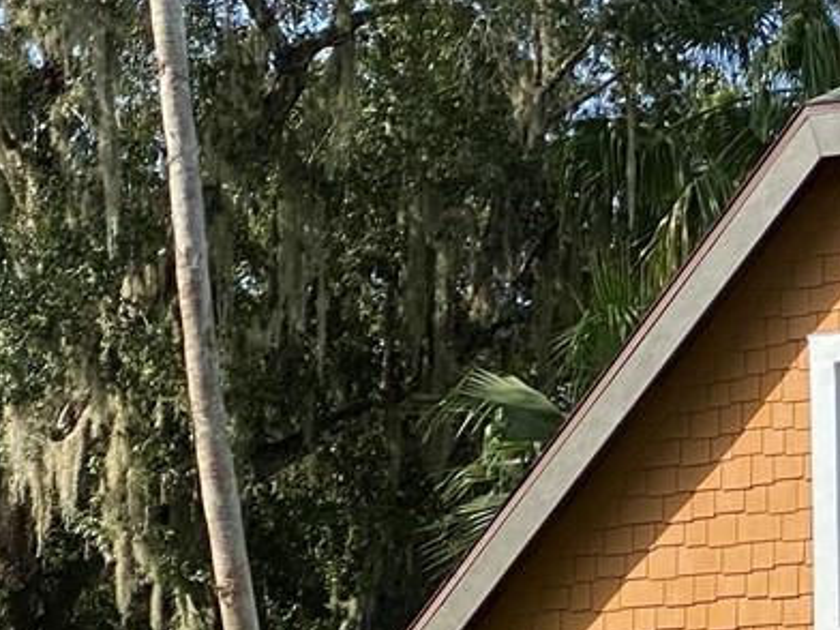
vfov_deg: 6.9
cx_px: 1674
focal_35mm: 212
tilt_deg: +1.3
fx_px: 5144
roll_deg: +0.5
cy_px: 1071
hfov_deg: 8.8
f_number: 2
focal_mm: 6
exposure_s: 1/727
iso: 20
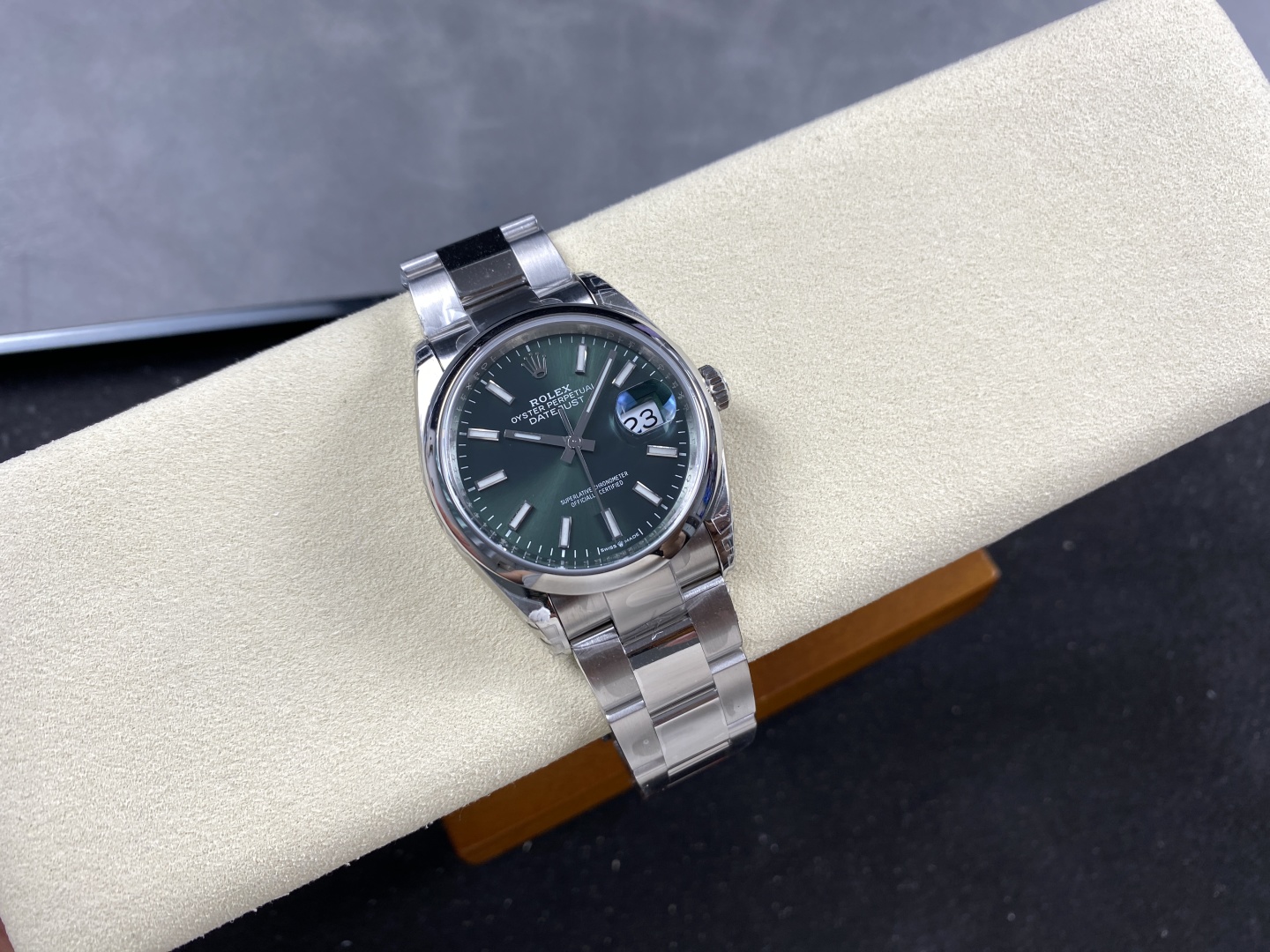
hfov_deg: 69.4
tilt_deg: -77.8
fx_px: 917
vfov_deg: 54.9
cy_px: 476
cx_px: 635
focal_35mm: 25
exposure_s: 1/100
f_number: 1.8
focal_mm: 4.25
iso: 40
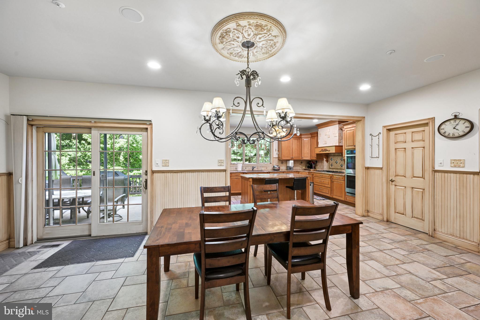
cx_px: 240
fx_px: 187
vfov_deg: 81.2
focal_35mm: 14
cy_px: 160
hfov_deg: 104.3
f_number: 8
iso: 400
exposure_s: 1/13
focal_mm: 14
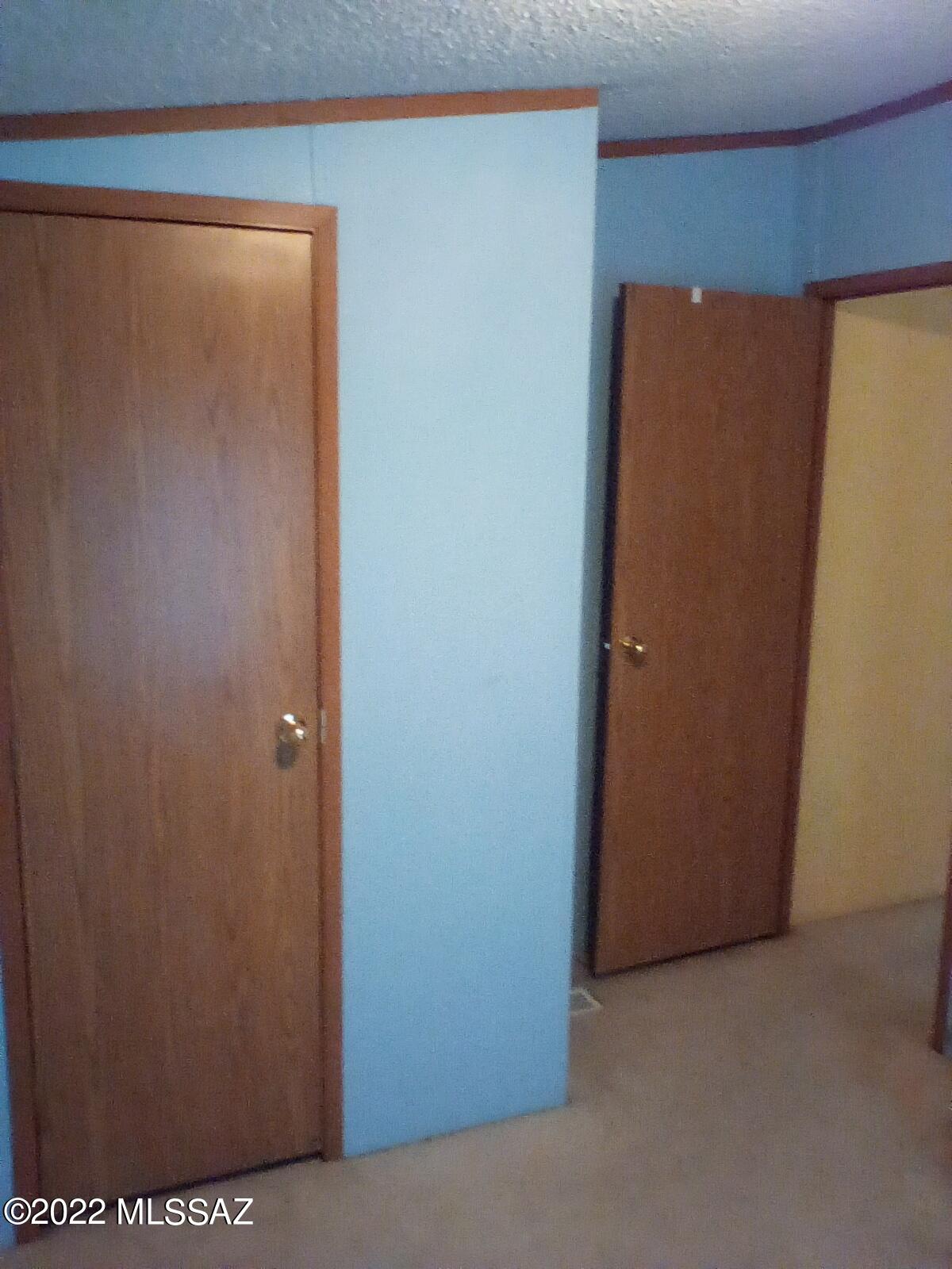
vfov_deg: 58.4
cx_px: 476
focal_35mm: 31
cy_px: 634
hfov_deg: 45.4
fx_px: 1137
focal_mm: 2.38
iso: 780
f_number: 2.4
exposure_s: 1/13.3
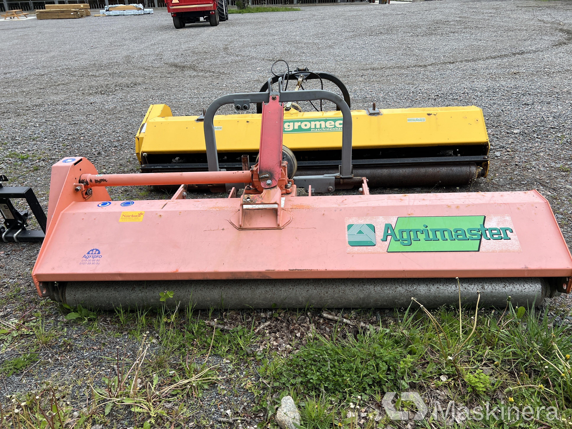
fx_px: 446
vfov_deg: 51.3
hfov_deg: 65.3
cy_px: 221
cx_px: 293
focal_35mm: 27
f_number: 1.5
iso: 50
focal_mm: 5.7
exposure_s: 1/853
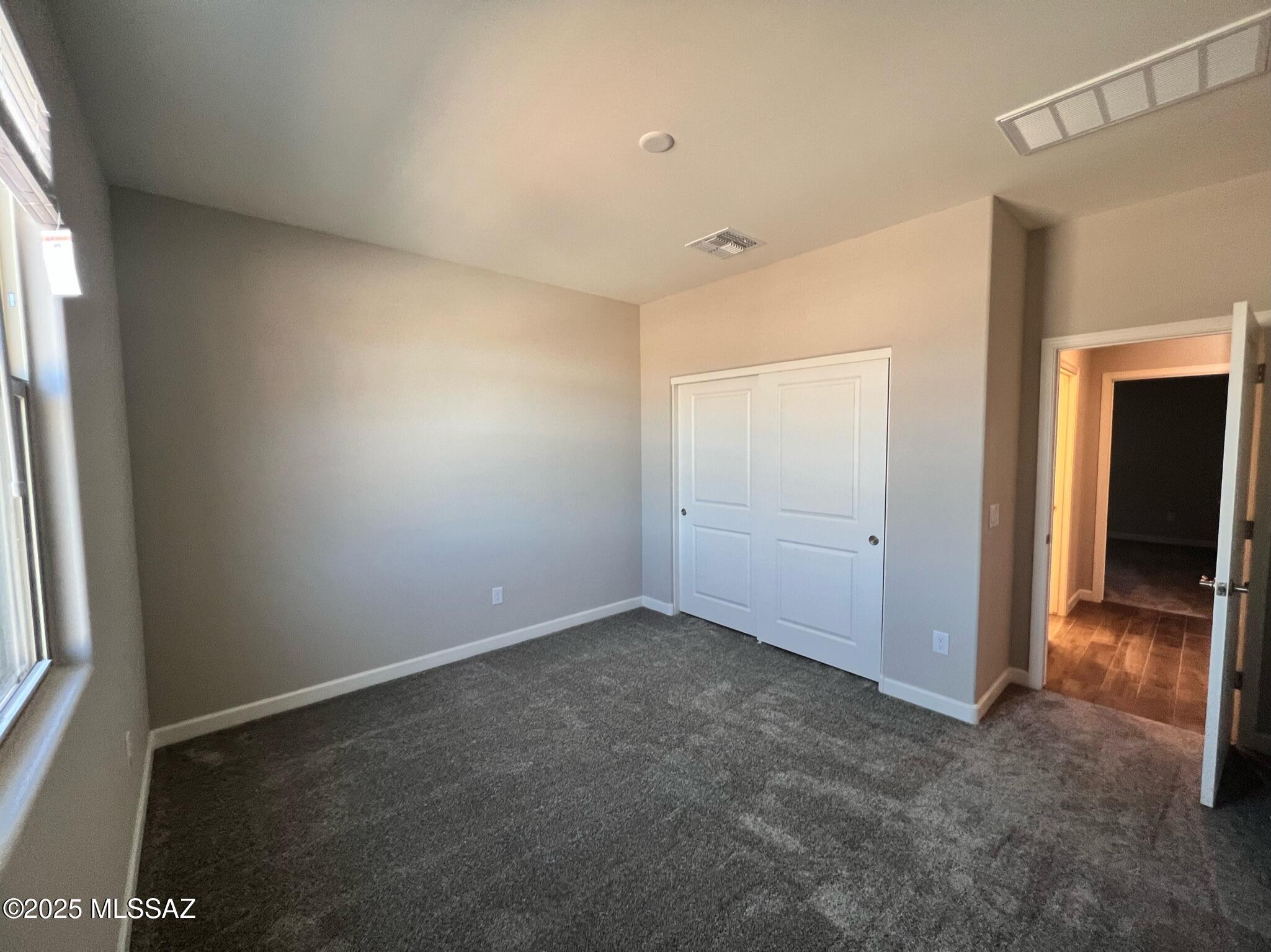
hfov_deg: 106.2
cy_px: 476
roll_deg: +0.8
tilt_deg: -3.8
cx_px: 636
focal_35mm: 13
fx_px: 477
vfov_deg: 89.9
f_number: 1.8
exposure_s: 1/60
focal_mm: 1.57
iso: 125
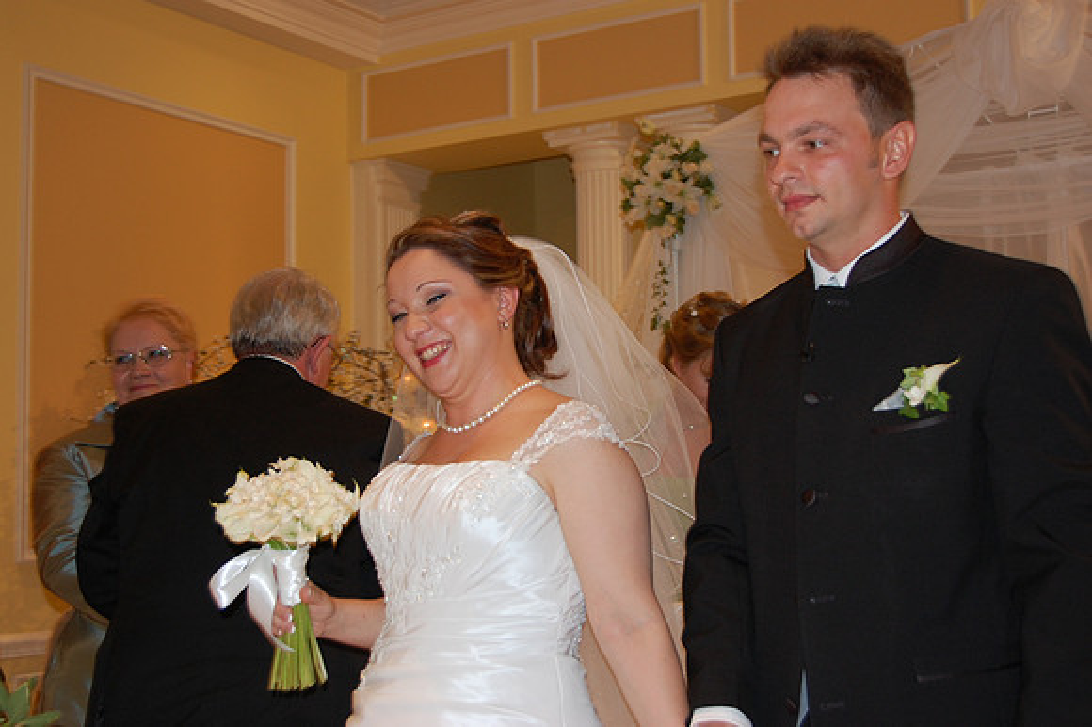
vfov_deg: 28.0
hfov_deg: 41.1
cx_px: 546
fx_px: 1455
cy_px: 364
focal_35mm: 48
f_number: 4.5
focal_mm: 32
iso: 400
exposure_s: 1/60
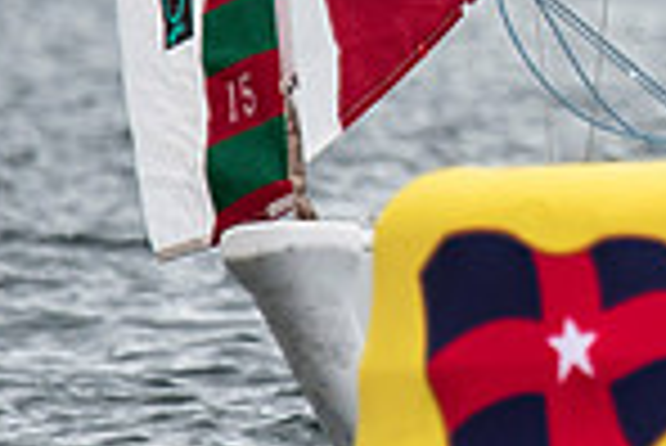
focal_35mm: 1760
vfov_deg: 0.8
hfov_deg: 1.2
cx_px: 1058
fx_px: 32591
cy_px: -155
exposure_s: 1/2000
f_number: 4
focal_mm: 300
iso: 250
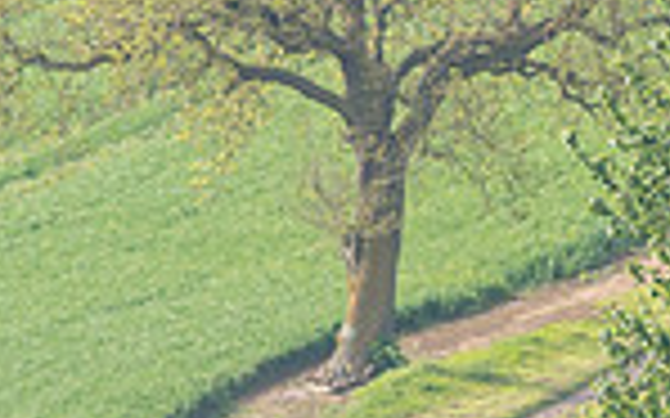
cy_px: 645
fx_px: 39773
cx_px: 1190
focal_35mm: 2179
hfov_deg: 1.0
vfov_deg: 0.6
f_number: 5
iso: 400
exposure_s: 1/2500
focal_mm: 300
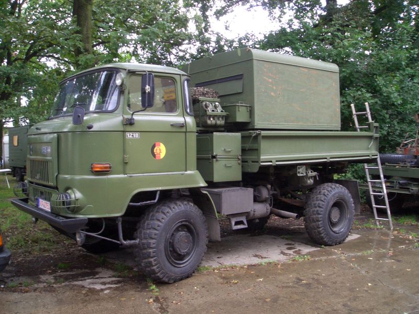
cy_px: 157
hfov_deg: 51.4
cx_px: 210
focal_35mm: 36
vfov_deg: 39.7
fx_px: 436
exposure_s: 1/80
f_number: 4
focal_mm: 4.8
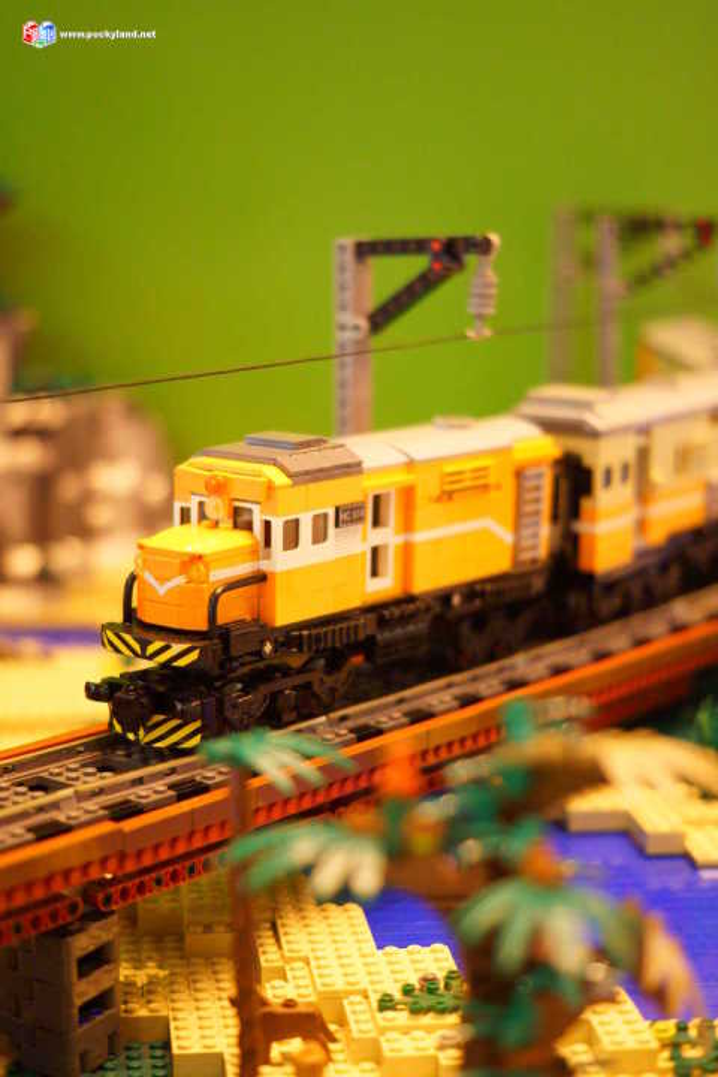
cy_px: 538
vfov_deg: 27.0
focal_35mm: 75
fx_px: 2244
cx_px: 359
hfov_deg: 18.2
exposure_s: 1/80
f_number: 2
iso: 800
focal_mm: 50
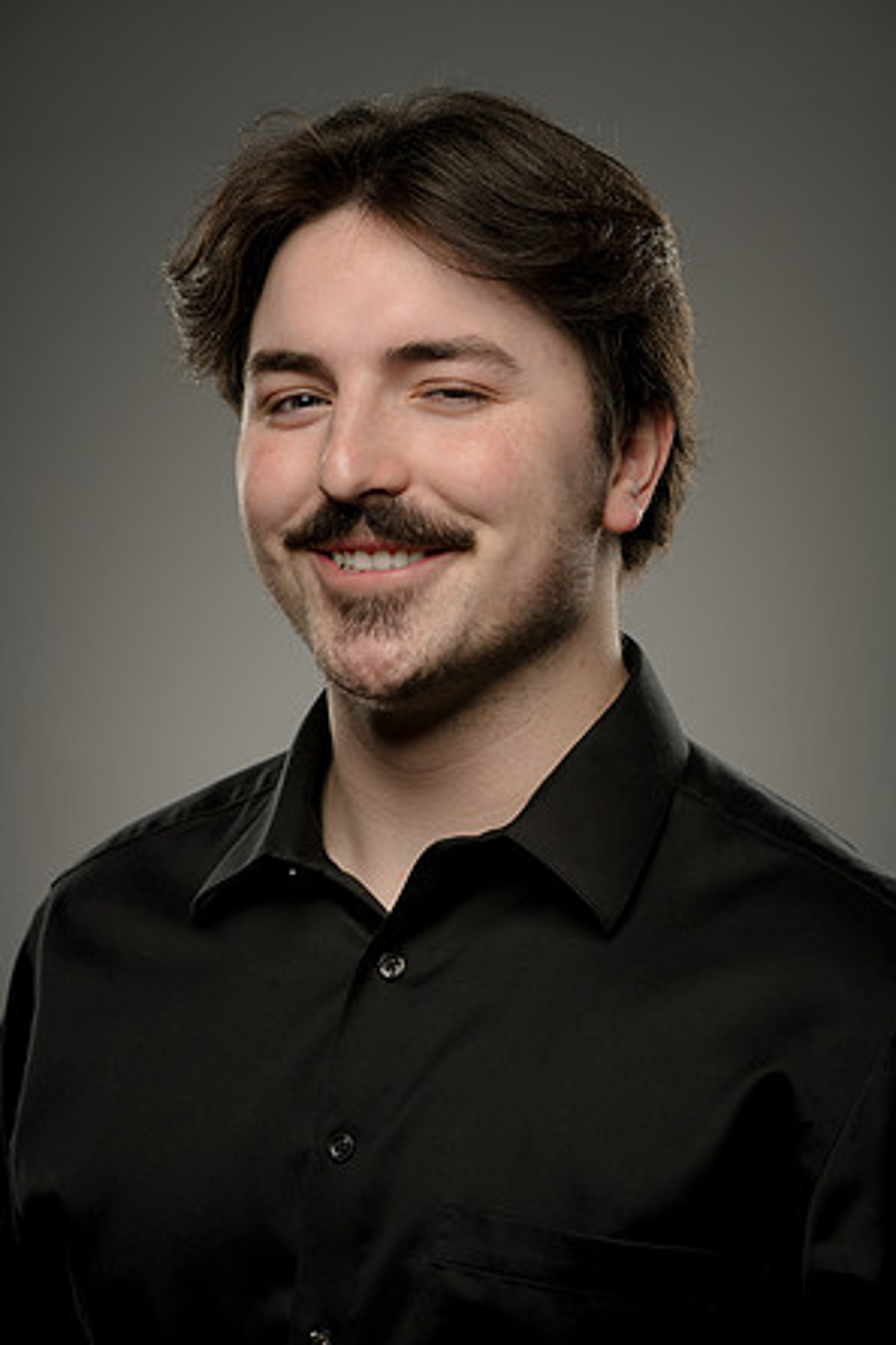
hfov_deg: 12.9
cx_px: 450
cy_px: 672
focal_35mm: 106
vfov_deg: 19.3
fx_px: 3960
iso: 100
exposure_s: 1/250
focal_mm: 105
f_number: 8
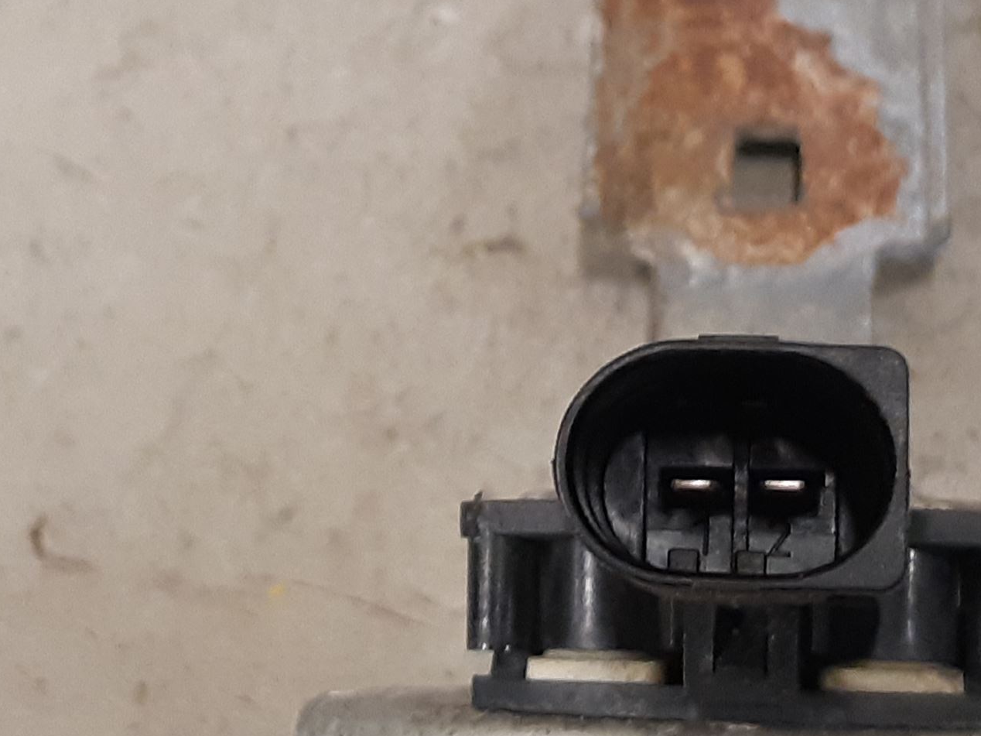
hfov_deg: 44.7
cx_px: 537
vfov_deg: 34.3
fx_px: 1190
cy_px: 406
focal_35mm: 42
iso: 250
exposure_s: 1/50
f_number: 1.7
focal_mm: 3.93
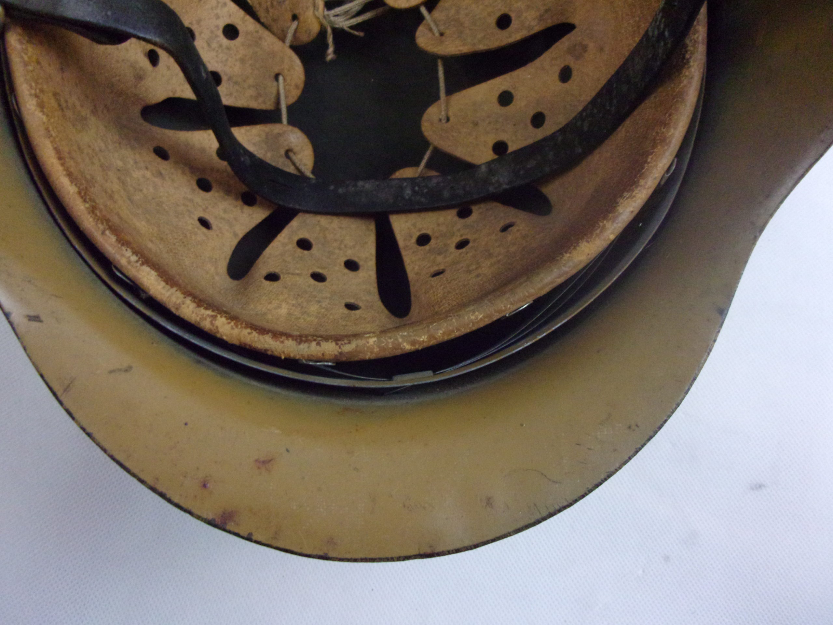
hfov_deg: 63.4
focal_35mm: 28
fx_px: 674
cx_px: 416
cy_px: 312
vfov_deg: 49.7
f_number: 3.9
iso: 713
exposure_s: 1/125
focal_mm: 5.1
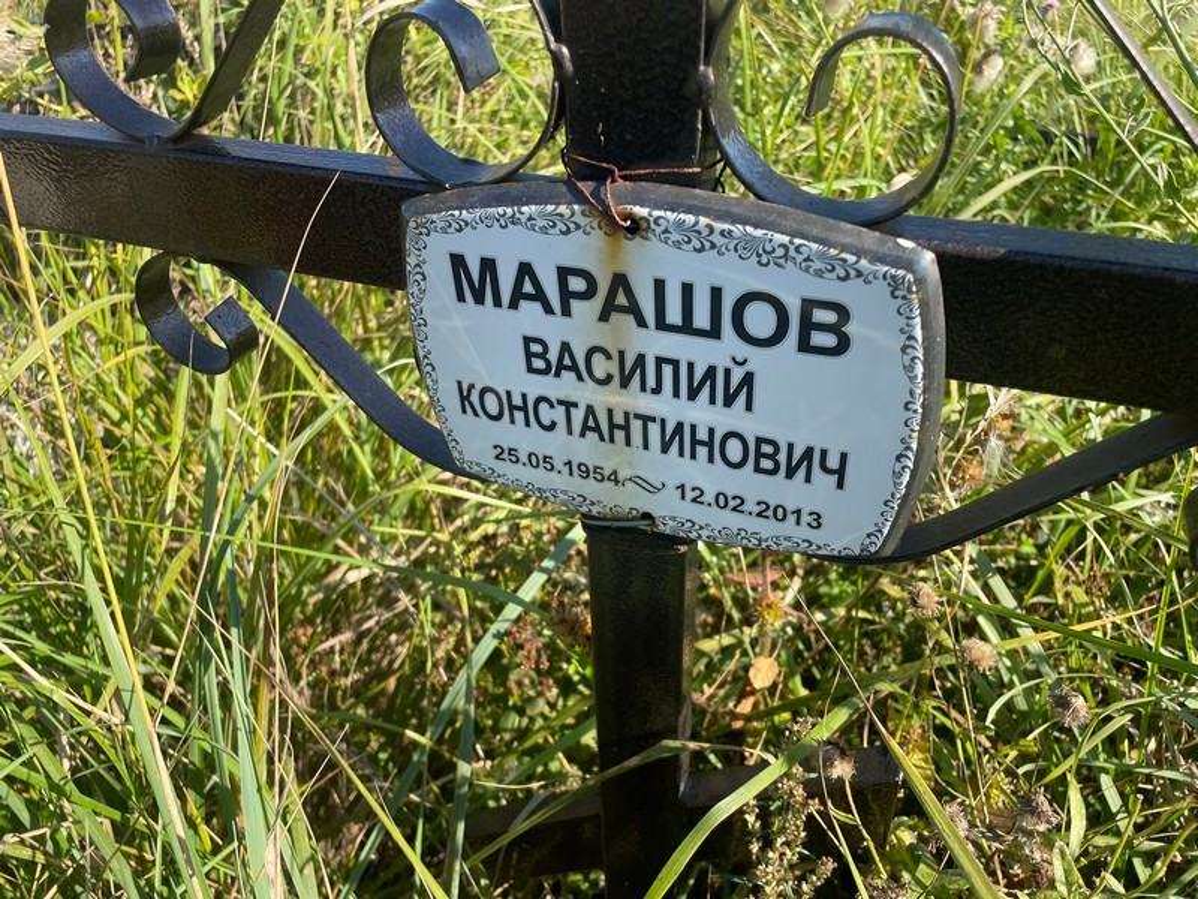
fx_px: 900
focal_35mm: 26
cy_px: 450
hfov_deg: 67.3
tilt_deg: -37.2
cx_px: 599
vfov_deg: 53.1
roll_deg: -1.2
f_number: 1.6
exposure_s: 1/1147
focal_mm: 4.2
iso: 32
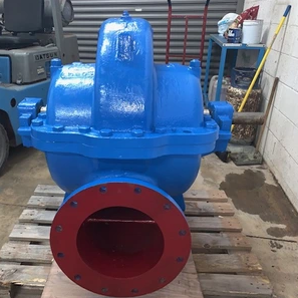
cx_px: 117
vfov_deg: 52.5
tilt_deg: -22.6
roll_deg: +0.0
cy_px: 150
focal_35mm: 31
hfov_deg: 52.1
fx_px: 302
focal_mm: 4.25
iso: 100
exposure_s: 1/6
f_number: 1.8
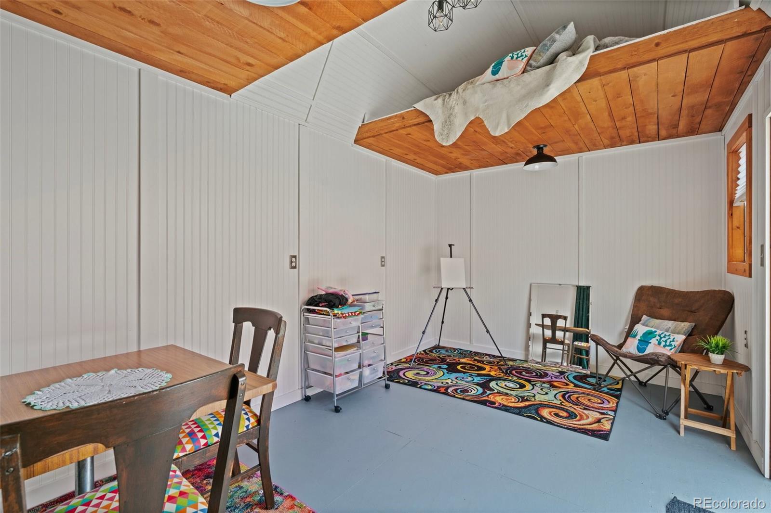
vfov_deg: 73.7
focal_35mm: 16
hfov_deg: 96.7
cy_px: 256
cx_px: 386
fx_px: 343
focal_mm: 16
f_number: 8
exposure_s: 1/15
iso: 400
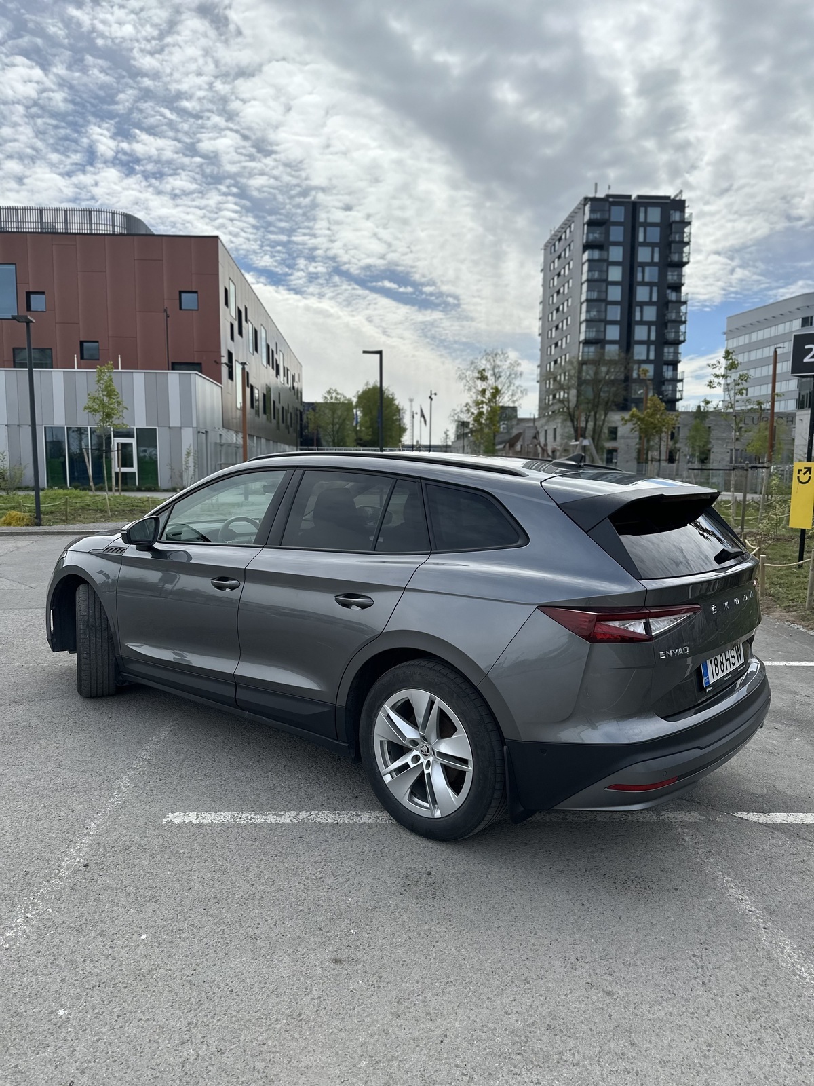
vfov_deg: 71.6
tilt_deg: -5.8
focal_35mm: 24
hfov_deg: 56.8
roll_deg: -0.6
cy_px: 543
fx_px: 752
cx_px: 407
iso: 80
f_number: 1.78
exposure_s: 1/7576
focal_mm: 6.86
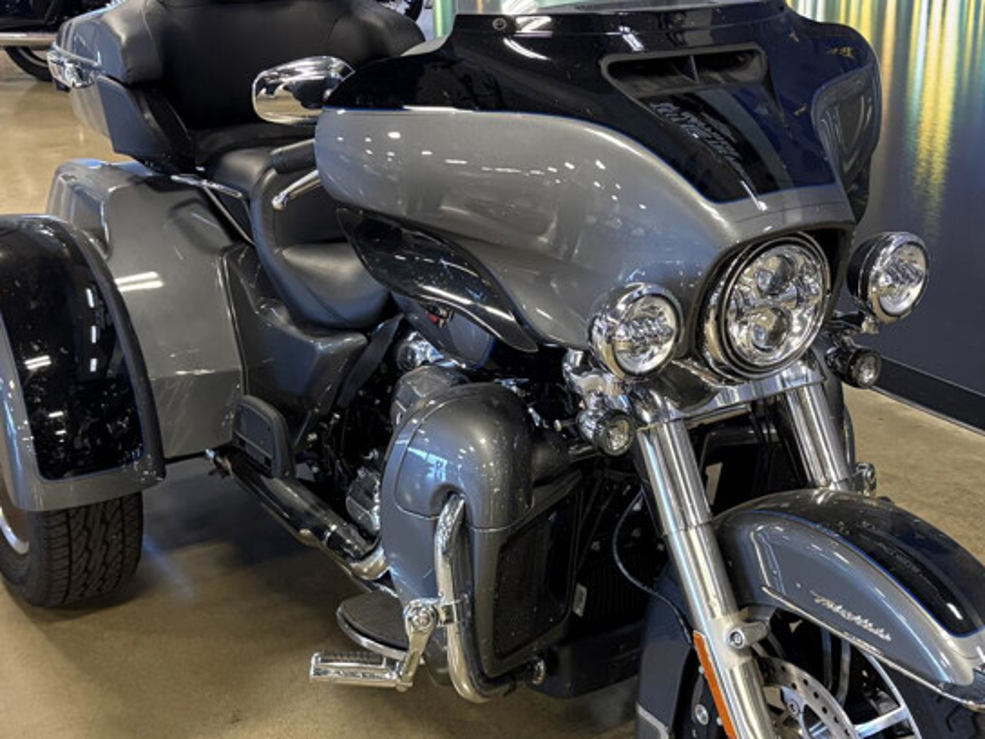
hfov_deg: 37.3
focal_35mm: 51
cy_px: 418
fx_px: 1451
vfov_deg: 28.5
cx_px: 604
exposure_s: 1/60
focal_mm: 5.96
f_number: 1.6
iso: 320
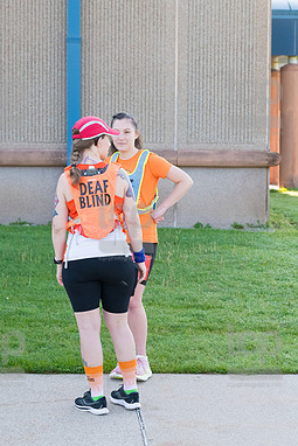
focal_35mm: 106
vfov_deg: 19.3
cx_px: 126
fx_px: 1315
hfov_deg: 12.9
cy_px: 229
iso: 2500
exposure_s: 1/1600
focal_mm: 90
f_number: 5.6
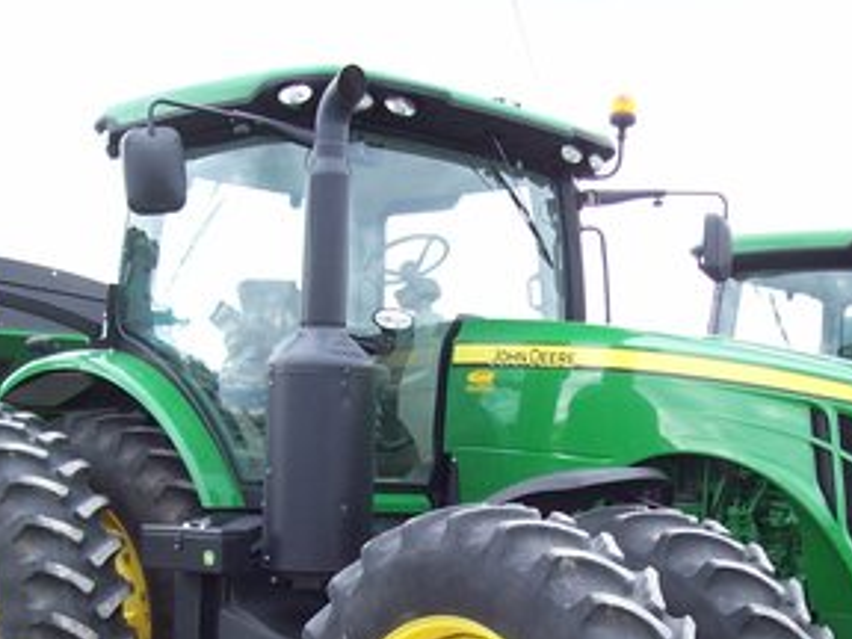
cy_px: 589
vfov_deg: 21.1
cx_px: 506
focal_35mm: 68
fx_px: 1674
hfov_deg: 28.5
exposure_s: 1/146
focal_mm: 6
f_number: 2.7
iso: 80
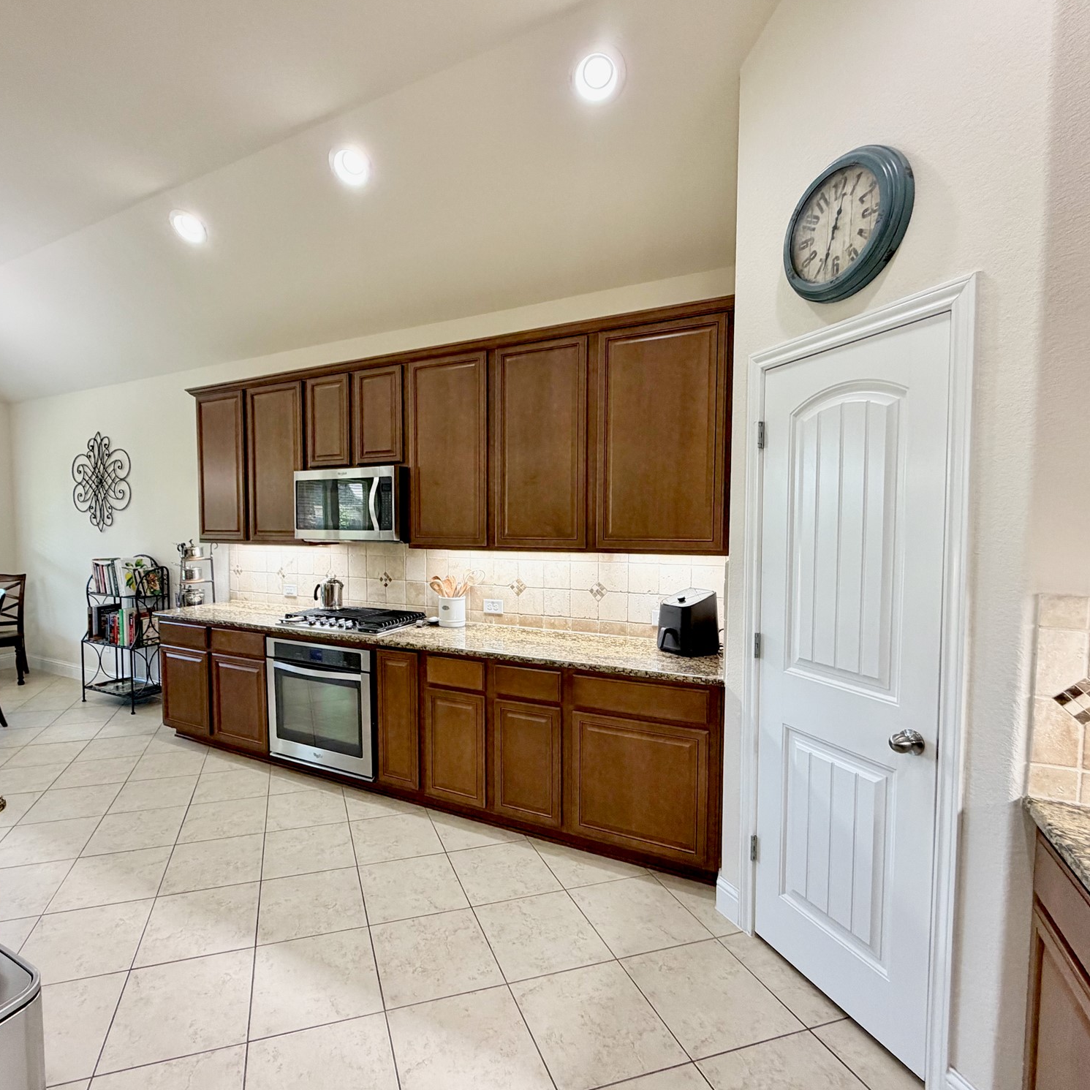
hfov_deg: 83.3
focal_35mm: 17
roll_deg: +0.8
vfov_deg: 84.0
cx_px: 459
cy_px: 552
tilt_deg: -4.2
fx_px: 606
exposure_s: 1/120
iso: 200
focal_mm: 2.22
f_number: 2.2
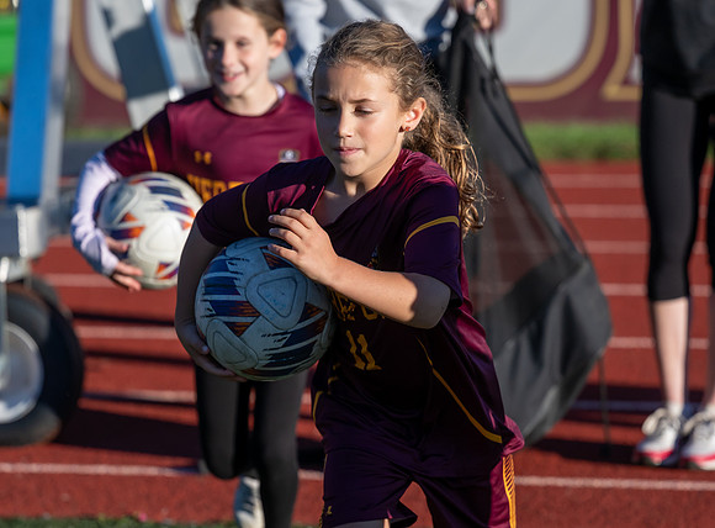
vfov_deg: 7.7
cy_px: 276
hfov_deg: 10.4
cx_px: 308
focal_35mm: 191
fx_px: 3926
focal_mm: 94
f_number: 2.8
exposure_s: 1/4000
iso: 250
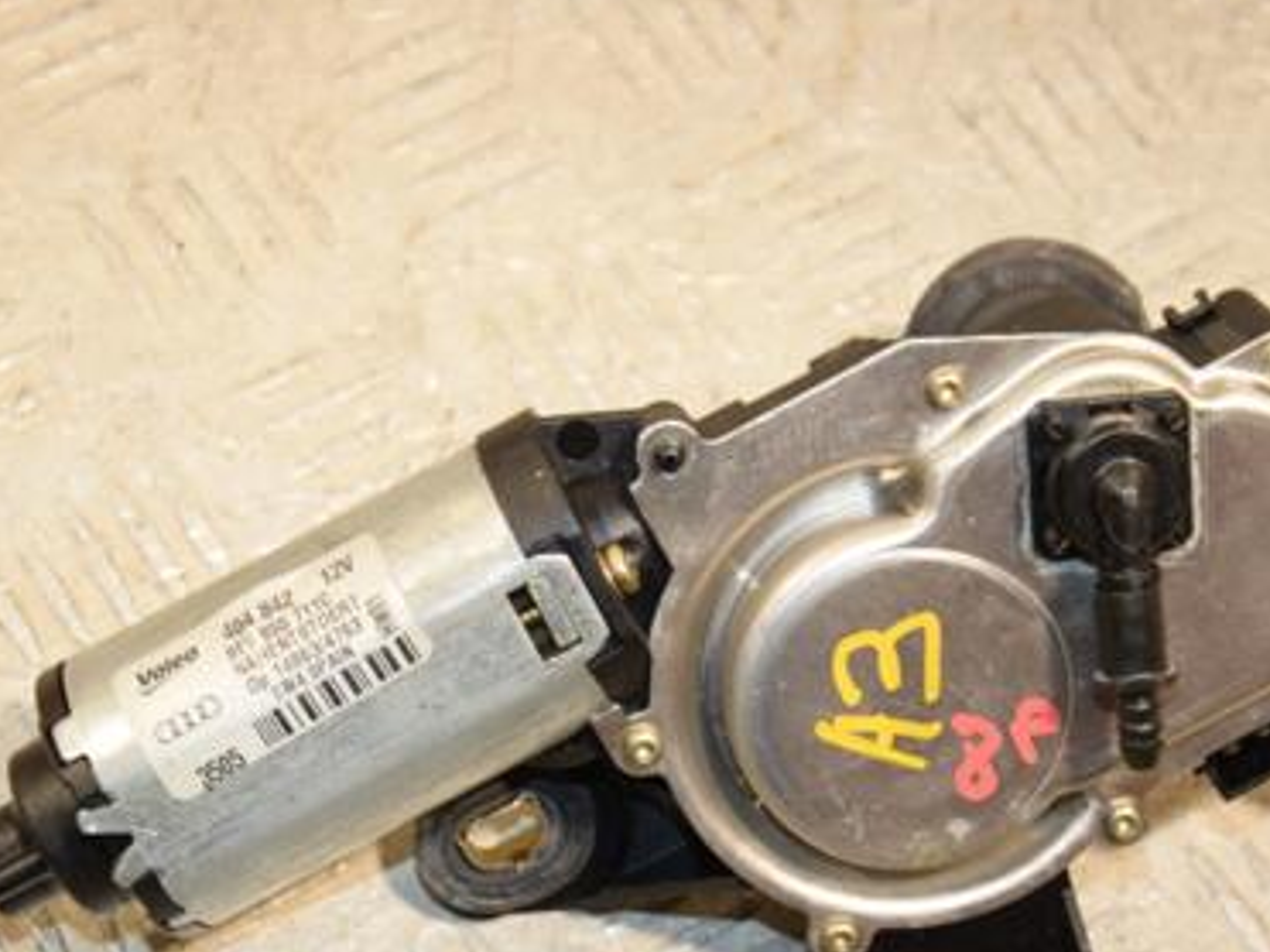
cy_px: 654
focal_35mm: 112
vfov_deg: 13.2
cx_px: 774
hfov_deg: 17.6
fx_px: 4108
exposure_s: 1/200
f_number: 6.3
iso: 800
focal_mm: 48
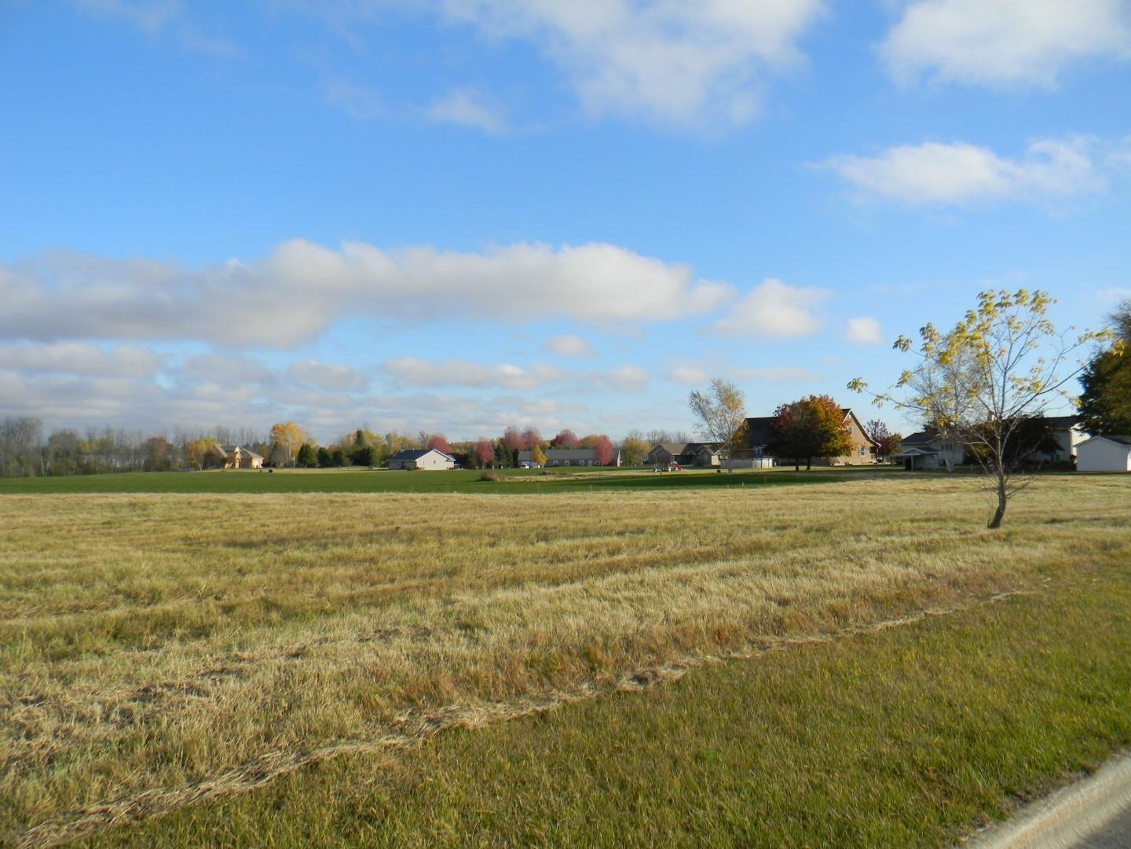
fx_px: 915
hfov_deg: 63.4
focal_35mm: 28
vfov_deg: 49.7
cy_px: 424
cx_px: 566
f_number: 3.5
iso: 80
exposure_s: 1/805
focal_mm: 5
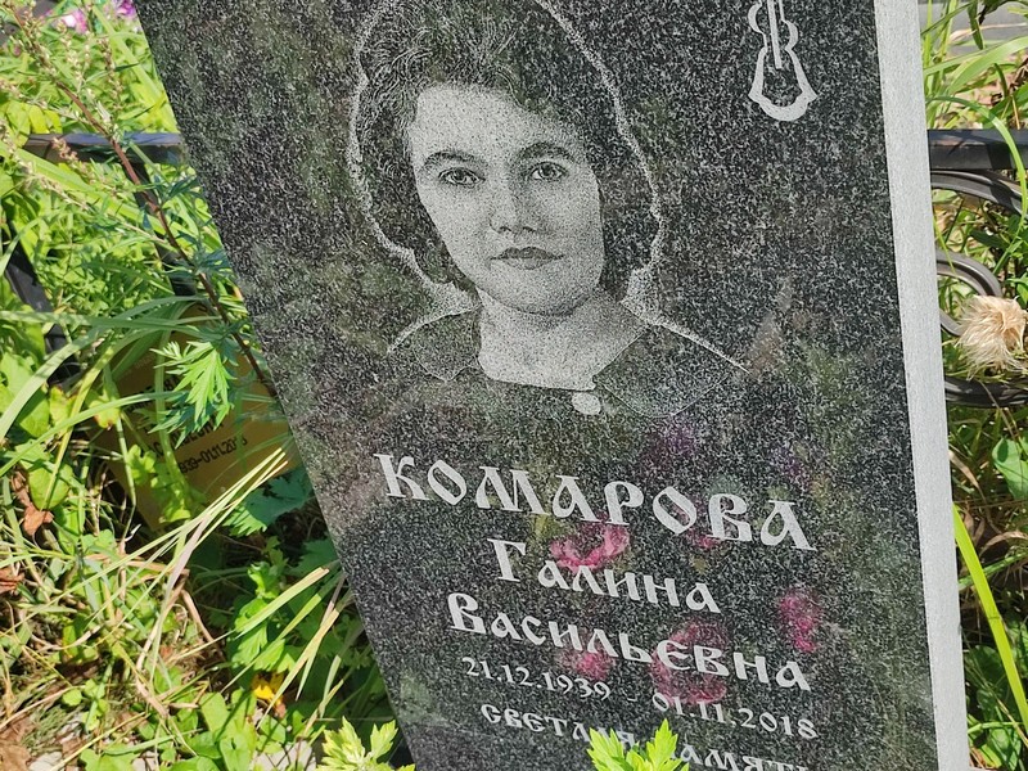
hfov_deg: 69.4
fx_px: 742
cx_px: 514
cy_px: 386
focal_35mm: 25
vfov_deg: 54.9
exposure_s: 1/477
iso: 50
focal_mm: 6.04
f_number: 1.9
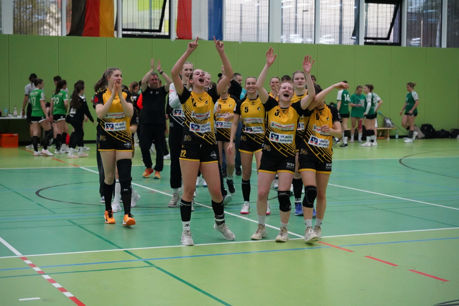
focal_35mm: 70
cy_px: 153
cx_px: 230
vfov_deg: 19.4
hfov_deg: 28.8
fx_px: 892
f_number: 3.5
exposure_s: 1/2000
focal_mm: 70
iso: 12800
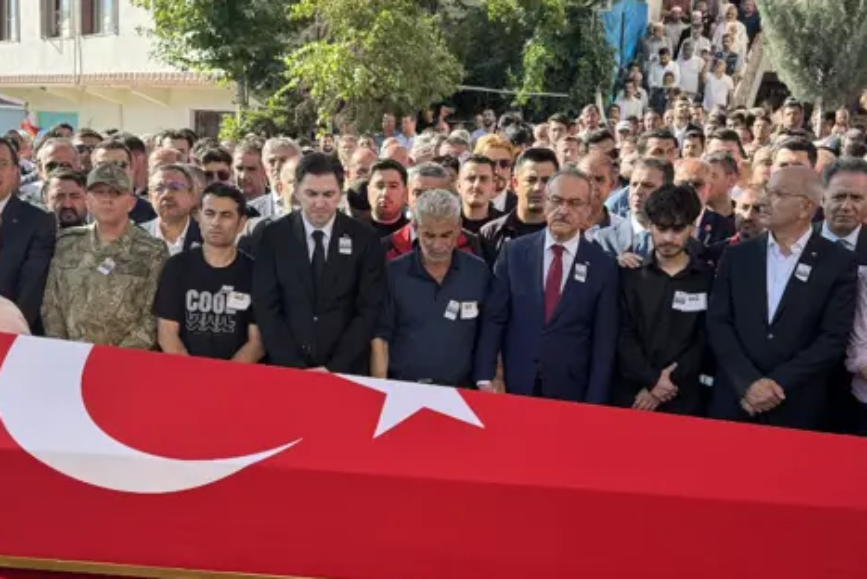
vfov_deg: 28.6
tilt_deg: -11.5
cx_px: 421
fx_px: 1133
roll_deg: -3.2
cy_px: 367
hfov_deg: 41.9
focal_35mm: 47
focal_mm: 6.76
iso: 80
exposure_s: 1/925
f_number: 1.78
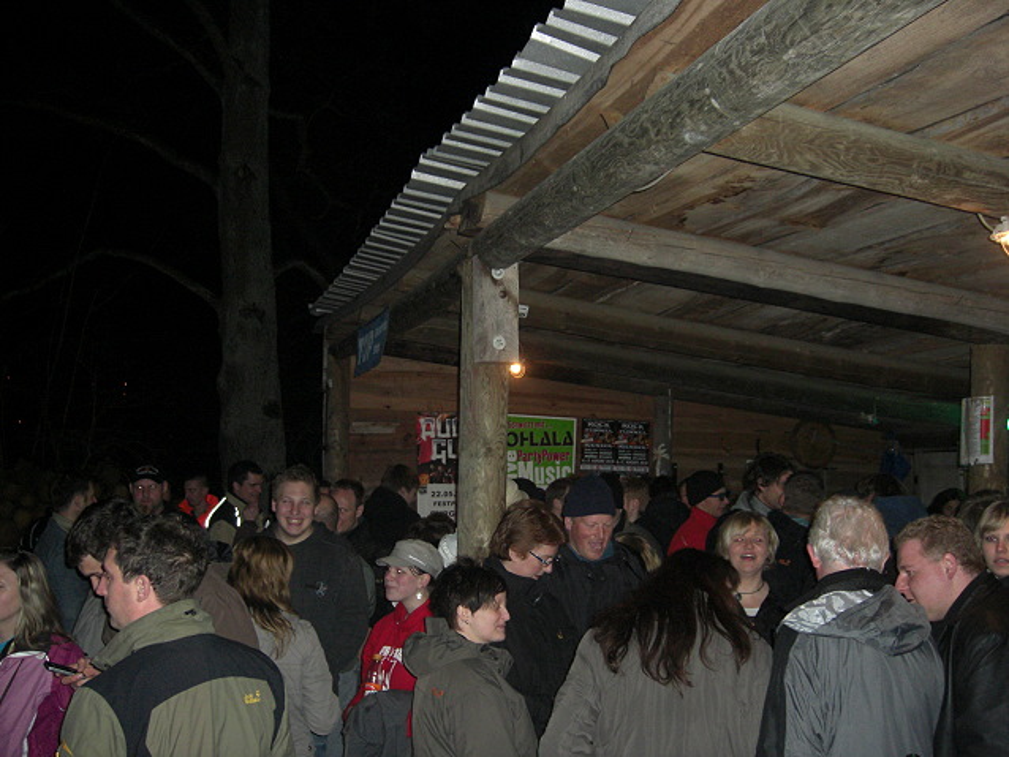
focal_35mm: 38
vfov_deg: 37.7
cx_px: 504
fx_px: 1108
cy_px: 378
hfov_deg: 49.0
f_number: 2.8
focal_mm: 7.9
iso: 200
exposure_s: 1/60
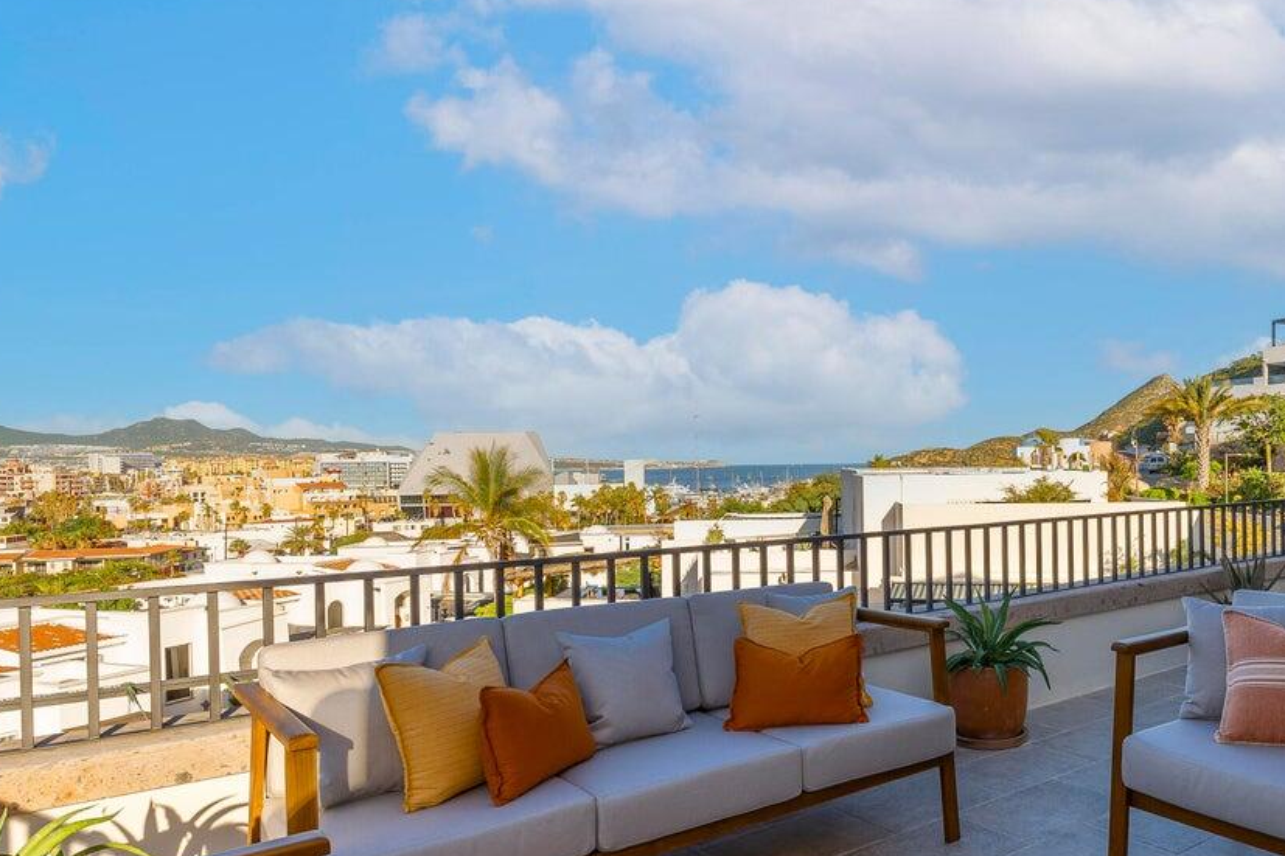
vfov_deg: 49.4
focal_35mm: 26
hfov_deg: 66.7
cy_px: 474
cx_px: 897
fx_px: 928
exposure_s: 1/1600
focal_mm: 14
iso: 100
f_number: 9
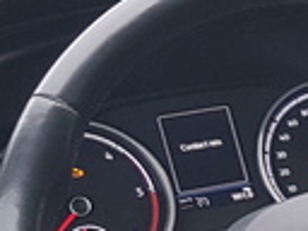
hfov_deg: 10.8
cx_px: 669
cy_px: 337
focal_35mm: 162
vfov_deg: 9.0
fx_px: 1441
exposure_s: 1/60
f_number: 1.7
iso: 100
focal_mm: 4.2
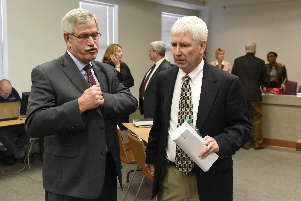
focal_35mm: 40
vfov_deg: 33.4
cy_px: 100
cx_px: 150
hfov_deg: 48.4
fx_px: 335
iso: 12800
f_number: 4.5
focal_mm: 40
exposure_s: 1/500
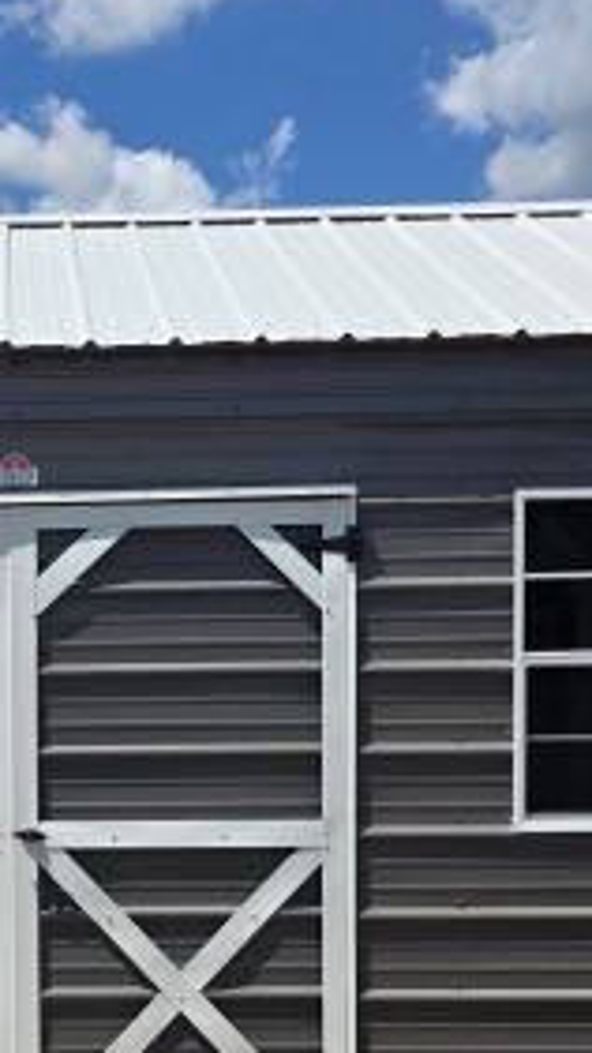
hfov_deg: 20.3
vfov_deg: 36.1
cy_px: 734
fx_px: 1591
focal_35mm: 57
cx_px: -30
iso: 80
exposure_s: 1/7333
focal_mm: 6.3
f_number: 1.7
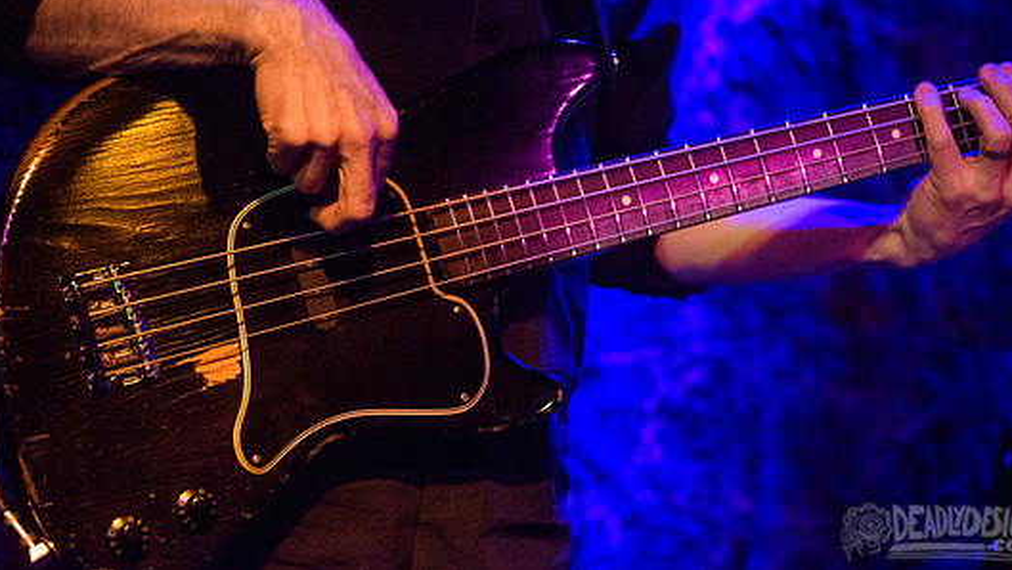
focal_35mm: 155
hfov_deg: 13.9
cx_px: 513
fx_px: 4161
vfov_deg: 7.8
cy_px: 202
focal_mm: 135
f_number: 3.2
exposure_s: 1/80
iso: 6400
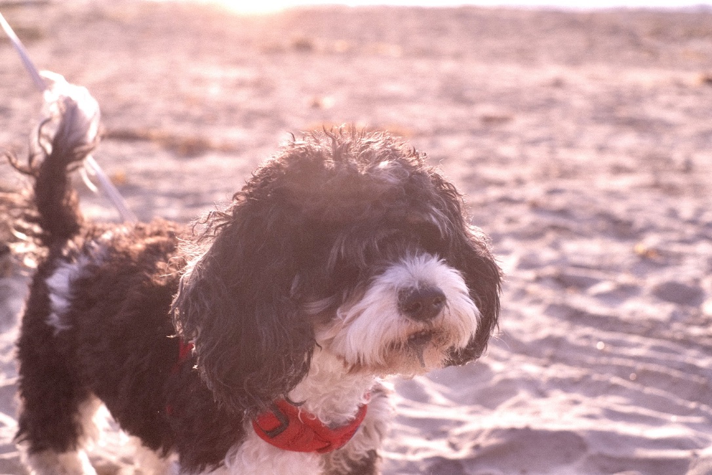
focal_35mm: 53
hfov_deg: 37.5
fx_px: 1048
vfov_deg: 25.5
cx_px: 356
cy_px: 238
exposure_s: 1/480
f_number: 4
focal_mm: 35
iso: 160
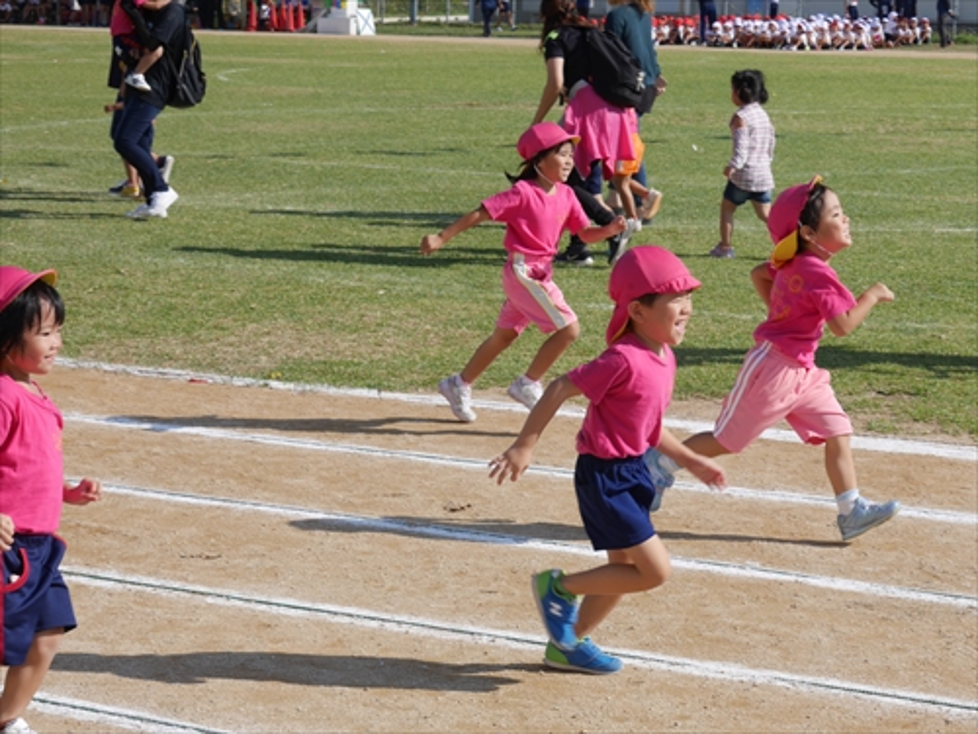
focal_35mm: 90
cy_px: 367
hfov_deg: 21.8
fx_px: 2543
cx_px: 489
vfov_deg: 16.4
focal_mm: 45
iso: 200
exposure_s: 1/400
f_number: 10
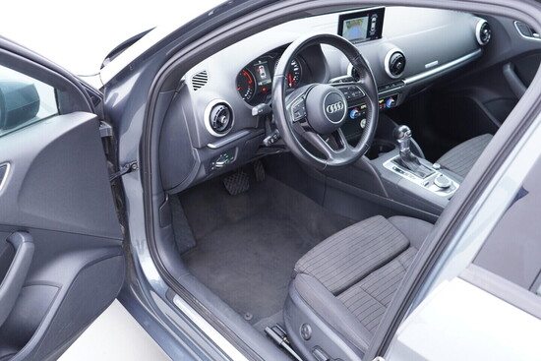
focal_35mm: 36
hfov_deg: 53.1
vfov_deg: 36.9
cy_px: 180
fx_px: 541
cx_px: 270
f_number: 2.8
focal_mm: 24
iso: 500
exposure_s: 1/40
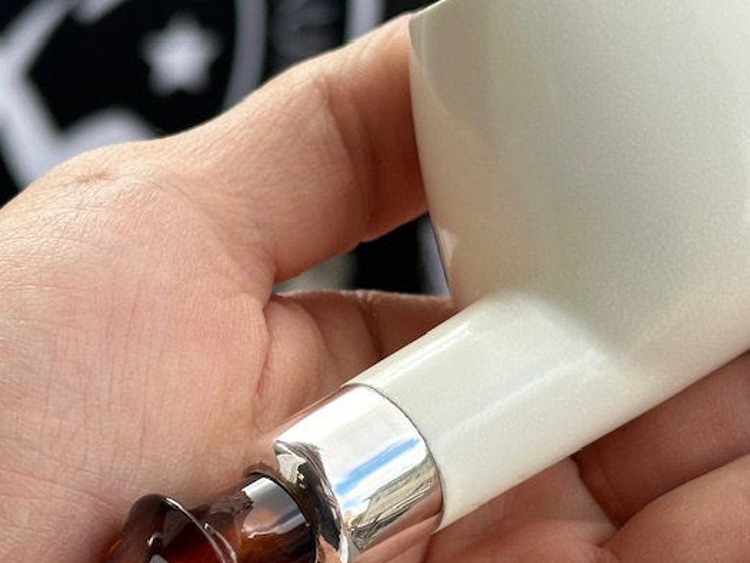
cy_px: 327
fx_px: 2536
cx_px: 241
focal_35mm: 117
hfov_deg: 16.8
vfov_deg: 12.7
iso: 64
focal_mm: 6.86
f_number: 1.78
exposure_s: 1/543
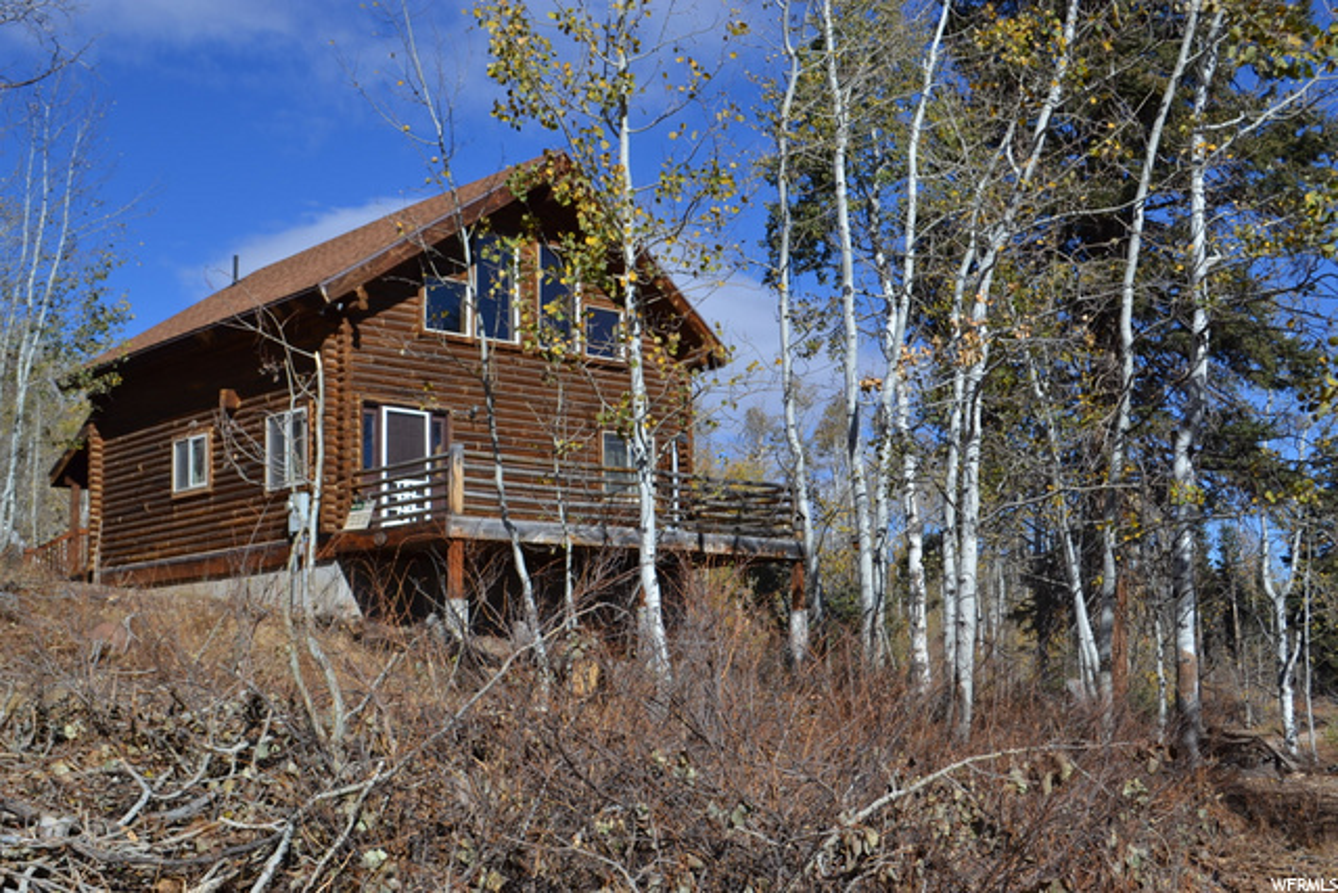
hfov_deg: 45.0
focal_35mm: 44
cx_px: 669
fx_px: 1617
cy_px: 446
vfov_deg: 30.9
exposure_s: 1/250
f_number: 8
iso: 100
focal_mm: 29
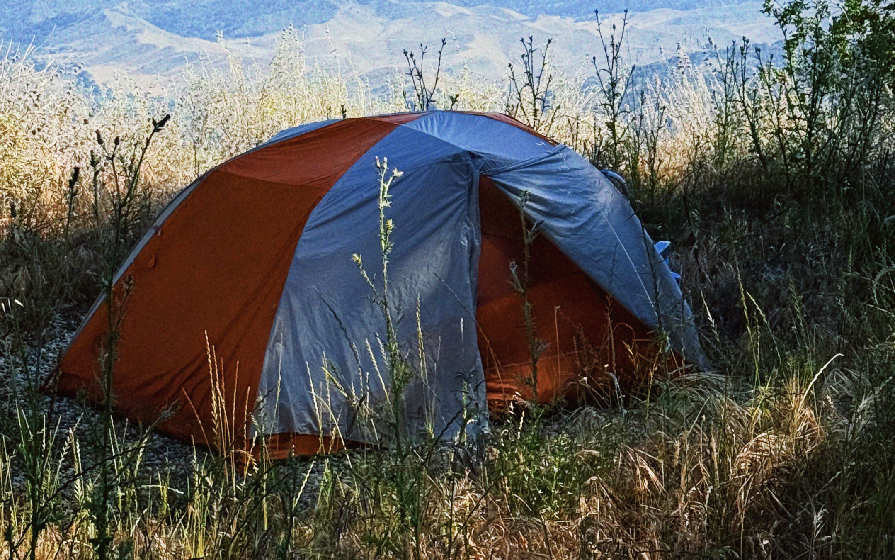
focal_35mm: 95
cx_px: 379
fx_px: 2318
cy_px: 82
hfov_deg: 21.8
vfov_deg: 13.7
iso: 64
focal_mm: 6.76
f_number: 1.78
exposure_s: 1/6024
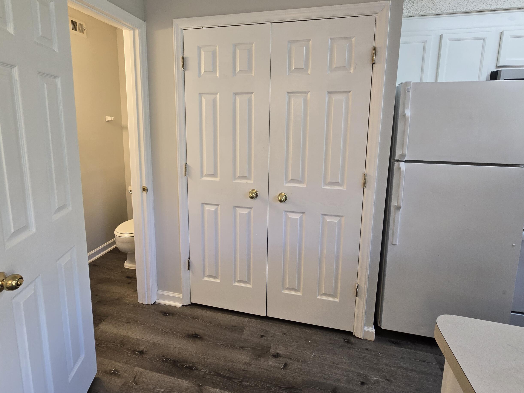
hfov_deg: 94.5
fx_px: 242
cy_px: 159
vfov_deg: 77.3
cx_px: 253
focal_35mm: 16
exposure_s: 1/60
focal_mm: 2.2
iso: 100
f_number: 2.2
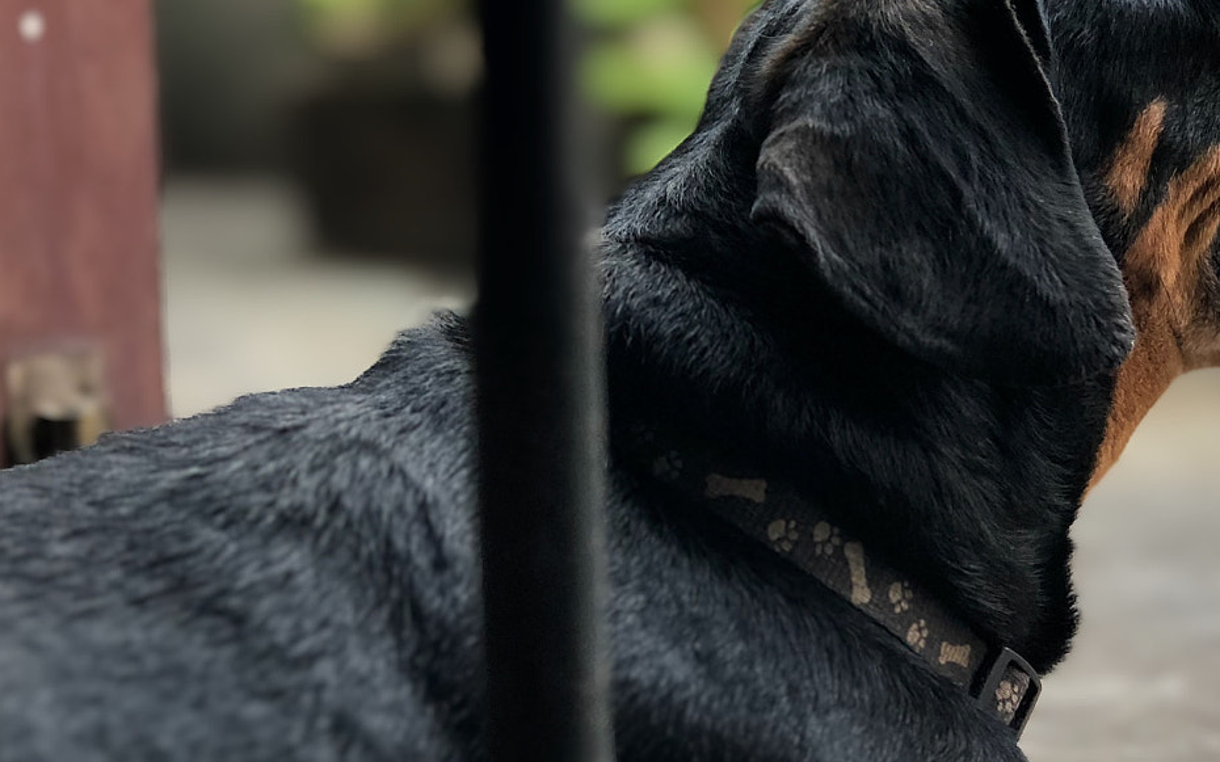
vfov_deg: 12.6
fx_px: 3457
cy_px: 428
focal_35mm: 104
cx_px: 834
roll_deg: +1.0
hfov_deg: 19.9
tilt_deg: -12.3
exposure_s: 1/50
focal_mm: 6.6
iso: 64
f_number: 2.8
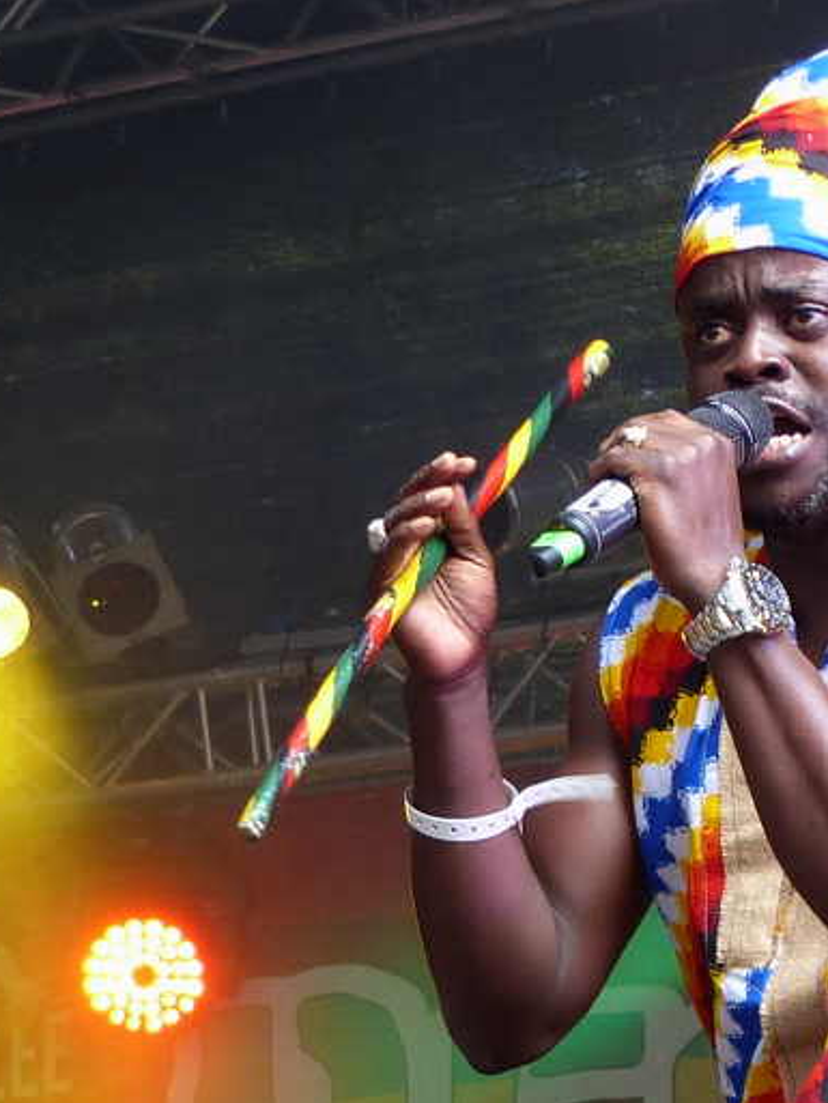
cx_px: 708
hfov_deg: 19.1
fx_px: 2423
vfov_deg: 24.9
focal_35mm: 76
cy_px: 1002
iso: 100
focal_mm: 7
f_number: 2.8
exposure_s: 1/80
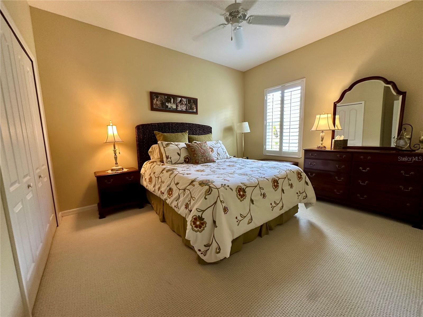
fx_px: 171
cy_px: 158
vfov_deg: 85.7
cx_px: 212
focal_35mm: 14
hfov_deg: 102.1
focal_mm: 2.22
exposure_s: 1/60
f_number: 2.2
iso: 400
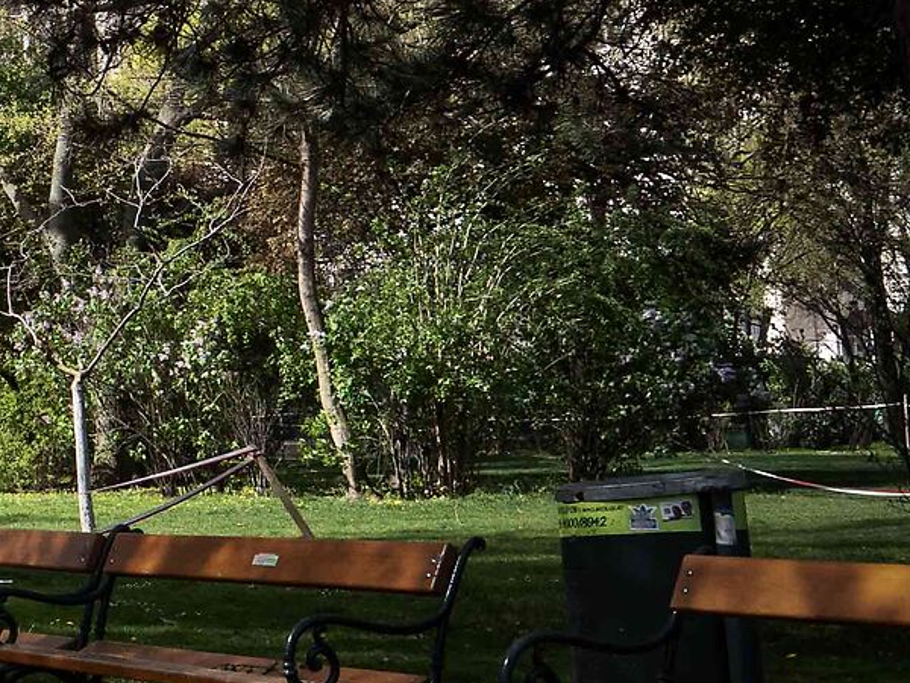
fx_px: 2524
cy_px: 123
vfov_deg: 15.3
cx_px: -631
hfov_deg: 17.4
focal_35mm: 96
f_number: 7.1
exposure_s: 1/500
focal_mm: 12
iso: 320
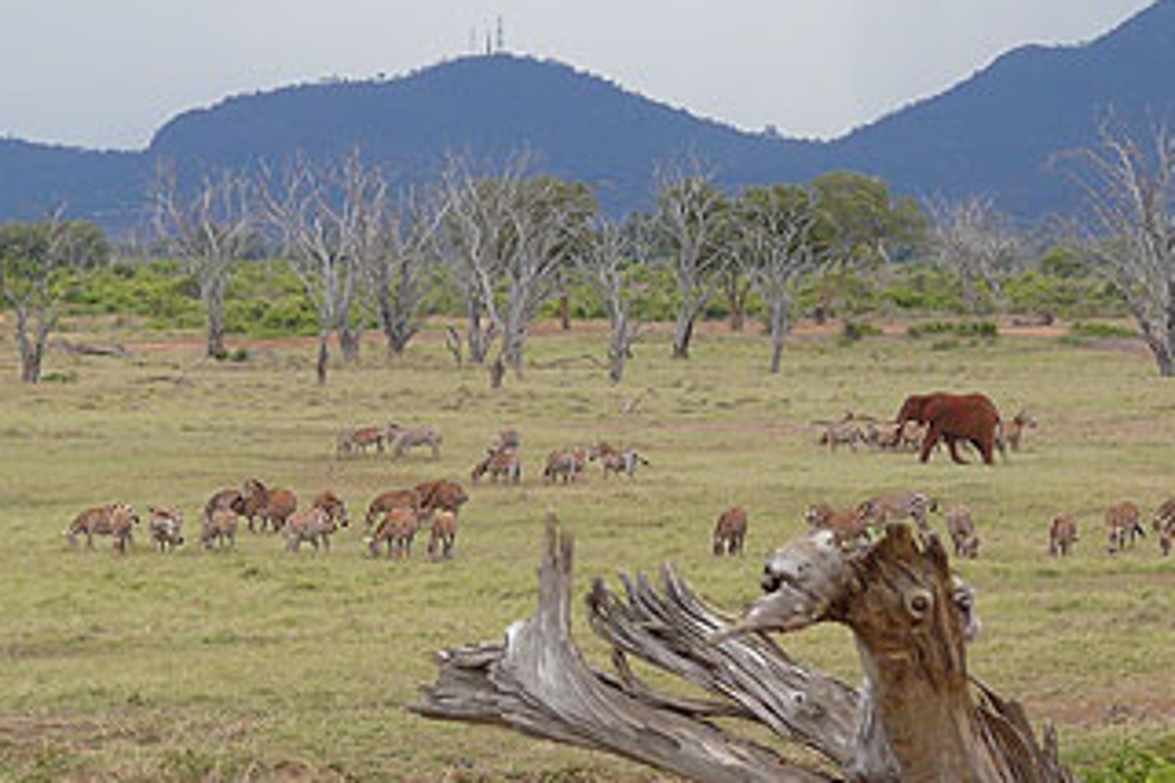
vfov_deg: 4.7
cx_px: 630
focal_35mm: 291
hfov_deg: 7.1
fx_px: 9497
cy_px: 456
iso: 100
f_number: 3.6
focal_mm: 23.7
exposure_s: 1/100
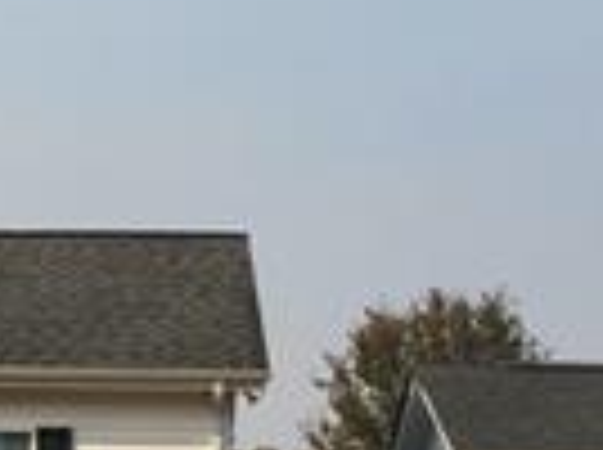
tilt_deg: +6.1
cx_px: -104
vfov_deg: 10.6
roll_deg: -0.8
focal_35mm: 139
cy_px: 360
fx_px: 2417
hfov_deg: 13.8
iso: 25
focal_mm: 4.15
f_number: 2.2
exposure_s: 1/1923
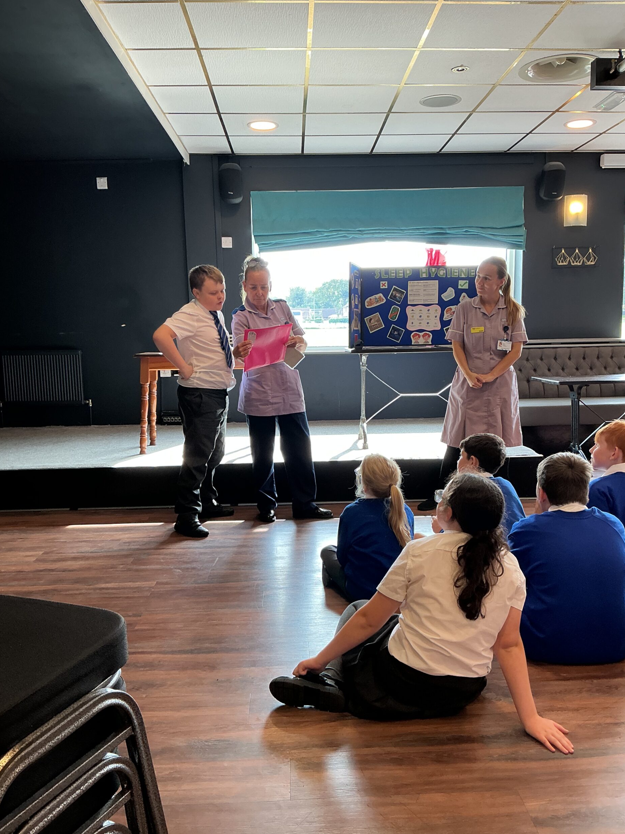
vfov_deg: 60.0
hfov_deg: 46.8
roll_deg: +1.1
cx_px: 321
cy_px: 429
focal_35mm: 30
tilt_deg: -8.1
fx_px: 722
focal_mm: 3
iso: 64
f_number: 1.8
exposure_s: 1/100
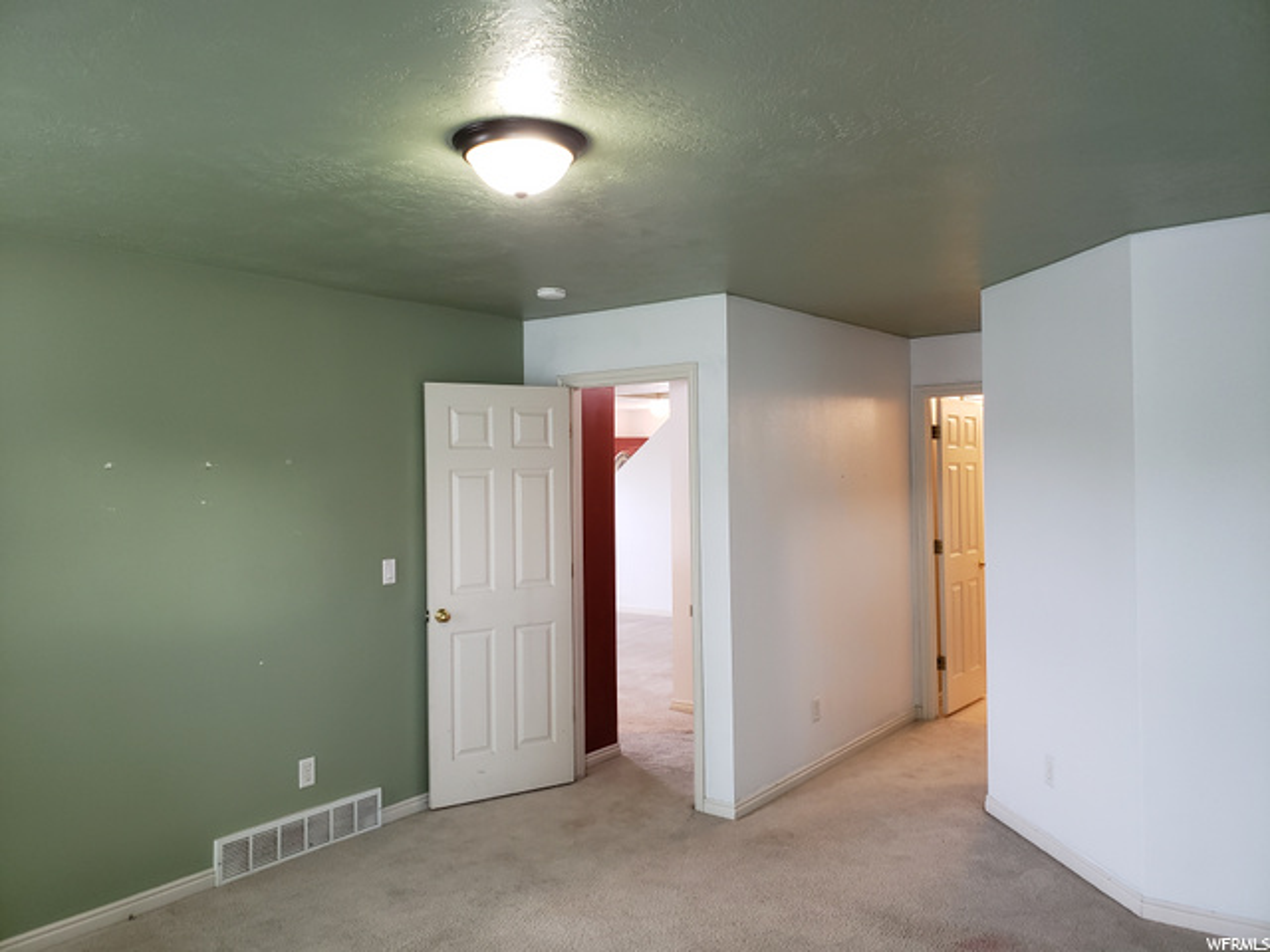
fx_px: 954
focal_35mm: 26
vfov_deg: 53.1
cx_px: 635
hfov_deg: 67.3
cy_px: 476
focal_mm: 4.3
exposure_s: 1/30
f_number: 2.4
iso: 250
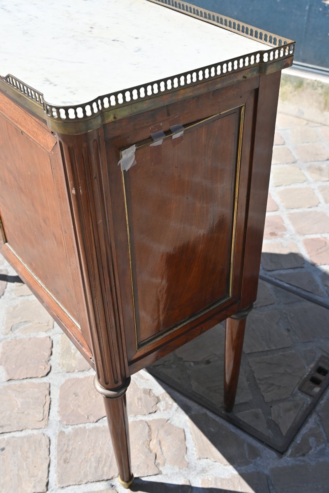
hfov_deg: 34.2
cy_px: 246
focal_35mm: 39
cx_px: 164
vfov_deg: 49.6
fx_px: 535
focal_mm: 26
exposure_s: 1/320
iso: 100
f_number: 6.3
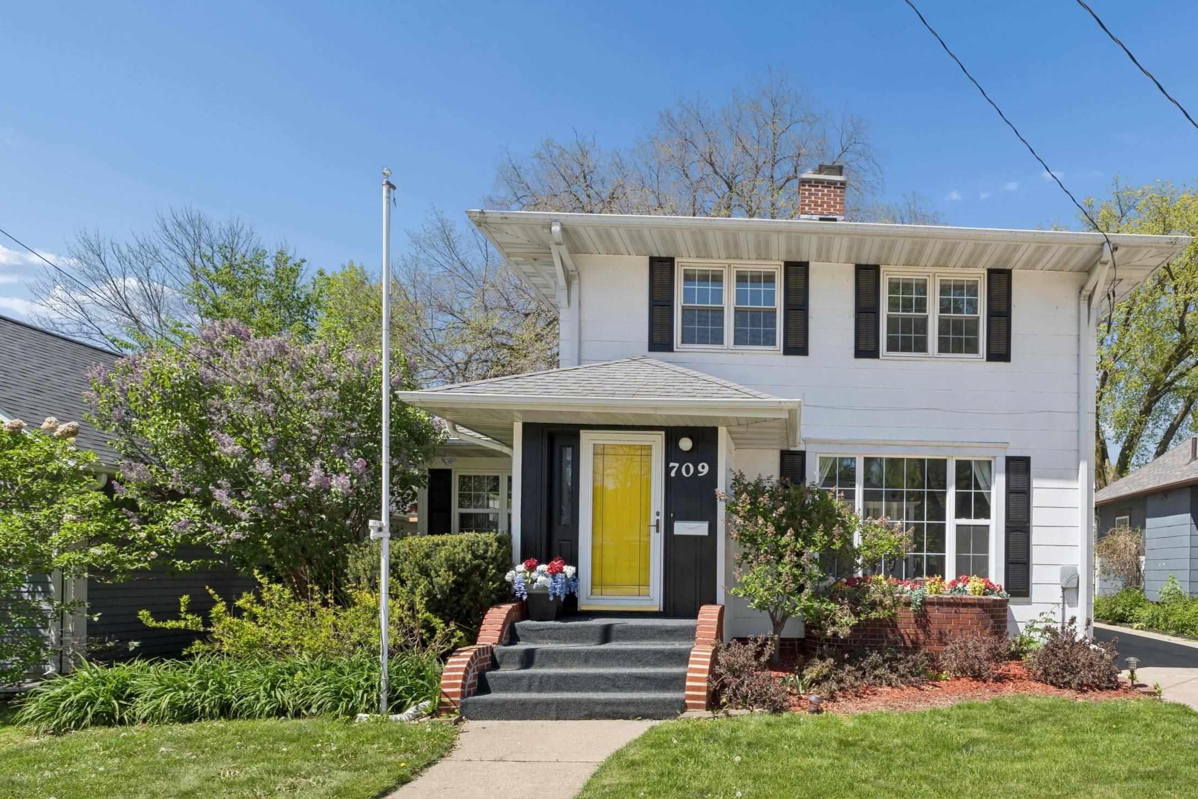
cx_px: 823
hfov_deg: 77.9
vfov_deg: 57.6
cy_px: 559
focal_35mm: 21
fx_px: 699
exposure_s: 1/320
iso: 125
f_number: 8
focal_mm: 10
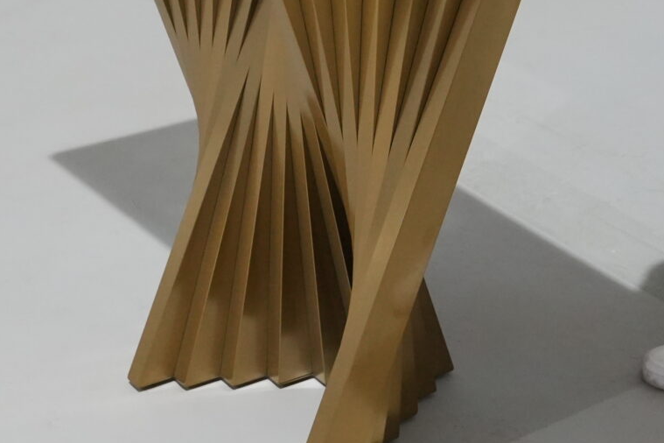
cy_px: -110
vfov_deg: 12.3
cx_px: 432
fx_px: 1992
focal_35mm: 108
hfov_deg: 18.9
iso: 4000
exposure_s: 1/60
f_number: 5
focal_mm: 32
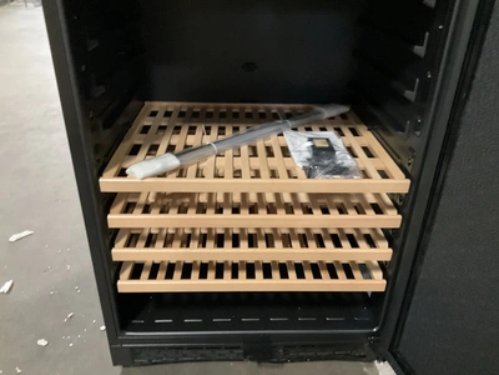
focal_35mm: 29
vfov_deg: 48.2
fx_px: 418
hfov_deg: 61.7
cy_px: 188
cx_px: 250
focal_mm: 3
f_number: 1.8
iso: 500
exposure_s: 1/30
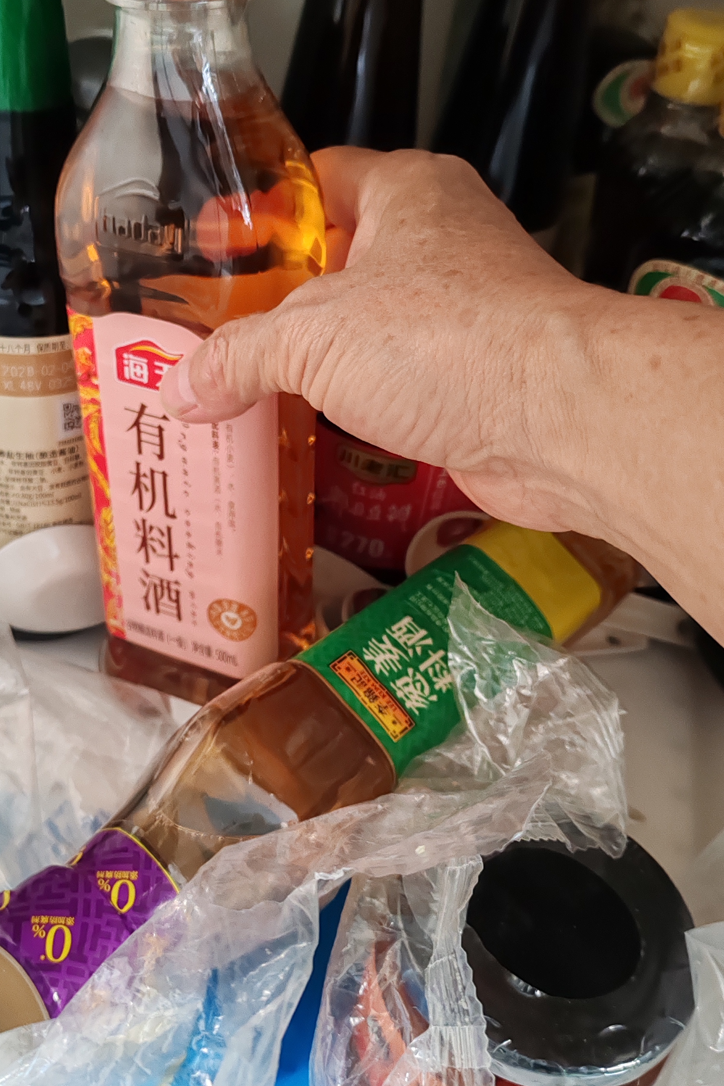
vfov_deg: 50.7
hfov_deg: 34.8
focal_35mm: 38
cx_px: 254
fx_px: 1146
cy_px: 520
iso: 2000
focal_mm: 6.12
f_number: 1.9
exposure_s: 1/50
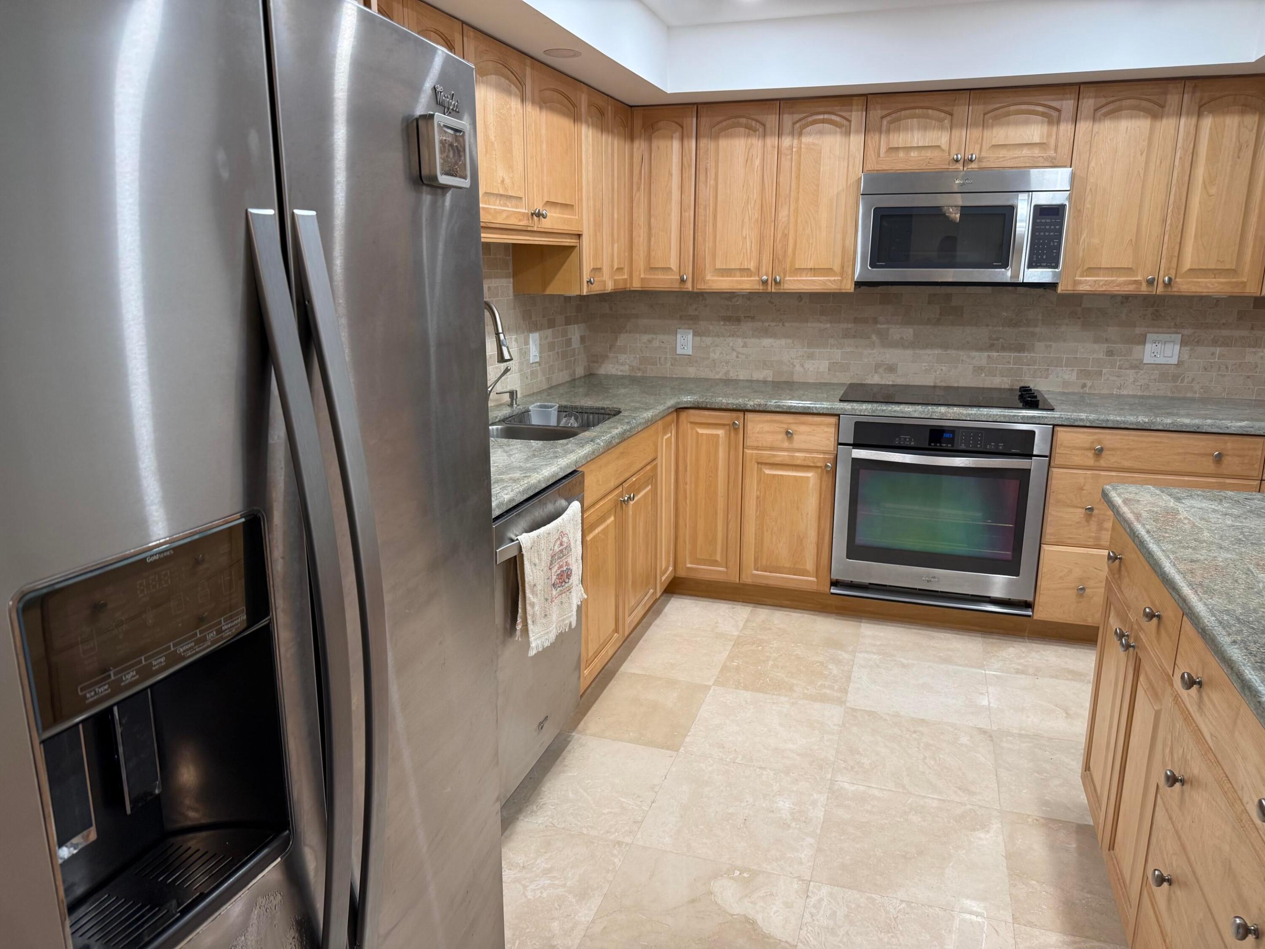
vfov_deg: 56.8
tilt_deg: -12.8
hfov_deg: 71.6
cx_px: 632
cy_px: 474
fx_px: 877
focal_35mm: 24
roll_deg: +0.2
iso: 125
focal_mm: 6.76
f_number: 1.78
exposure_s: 1/60
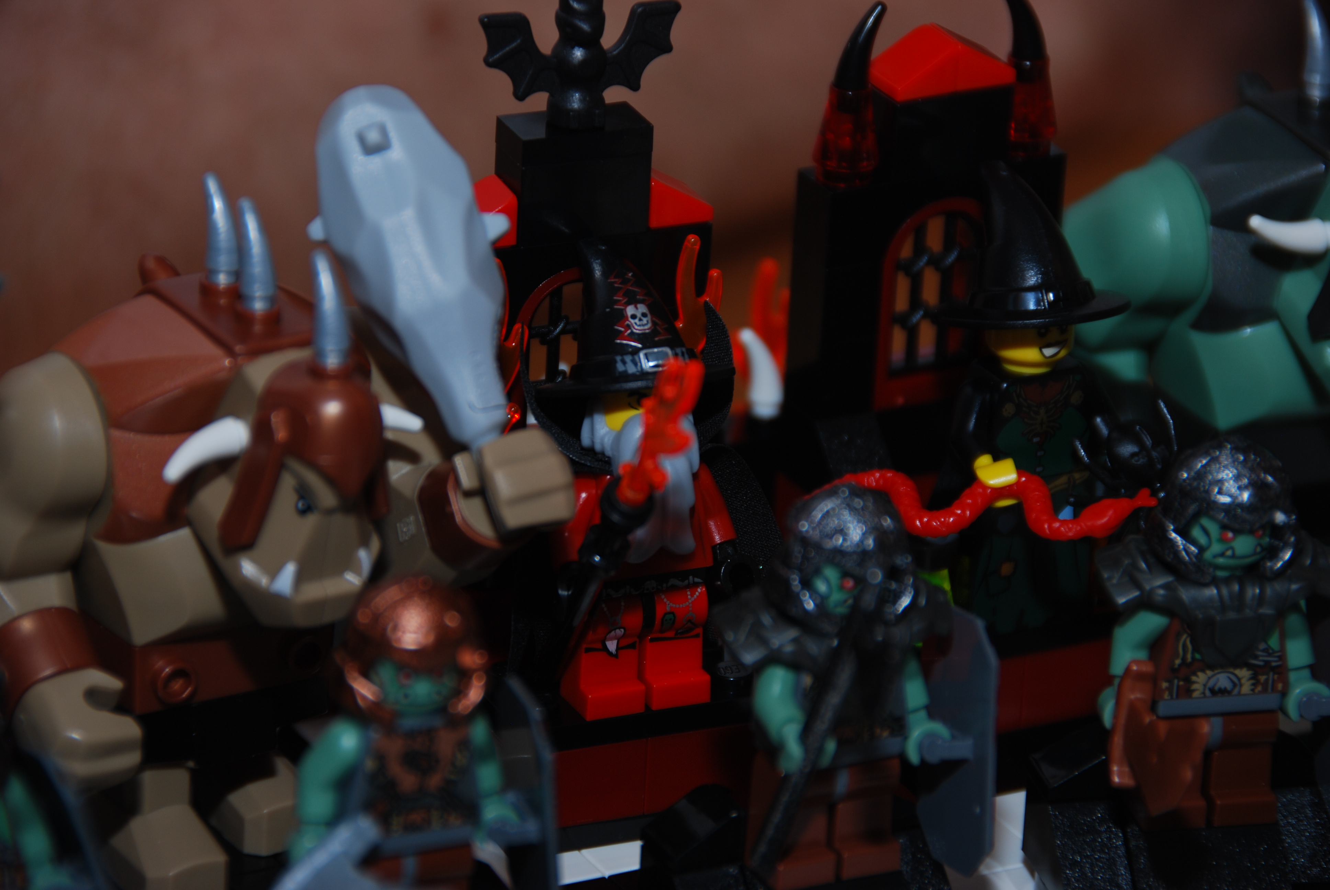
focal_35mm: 255
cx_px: 665
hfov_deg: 8.1
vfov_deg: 5.4
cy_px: 445
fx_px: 9432
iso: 100
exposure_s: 1/125
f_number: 5.6
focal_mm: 170
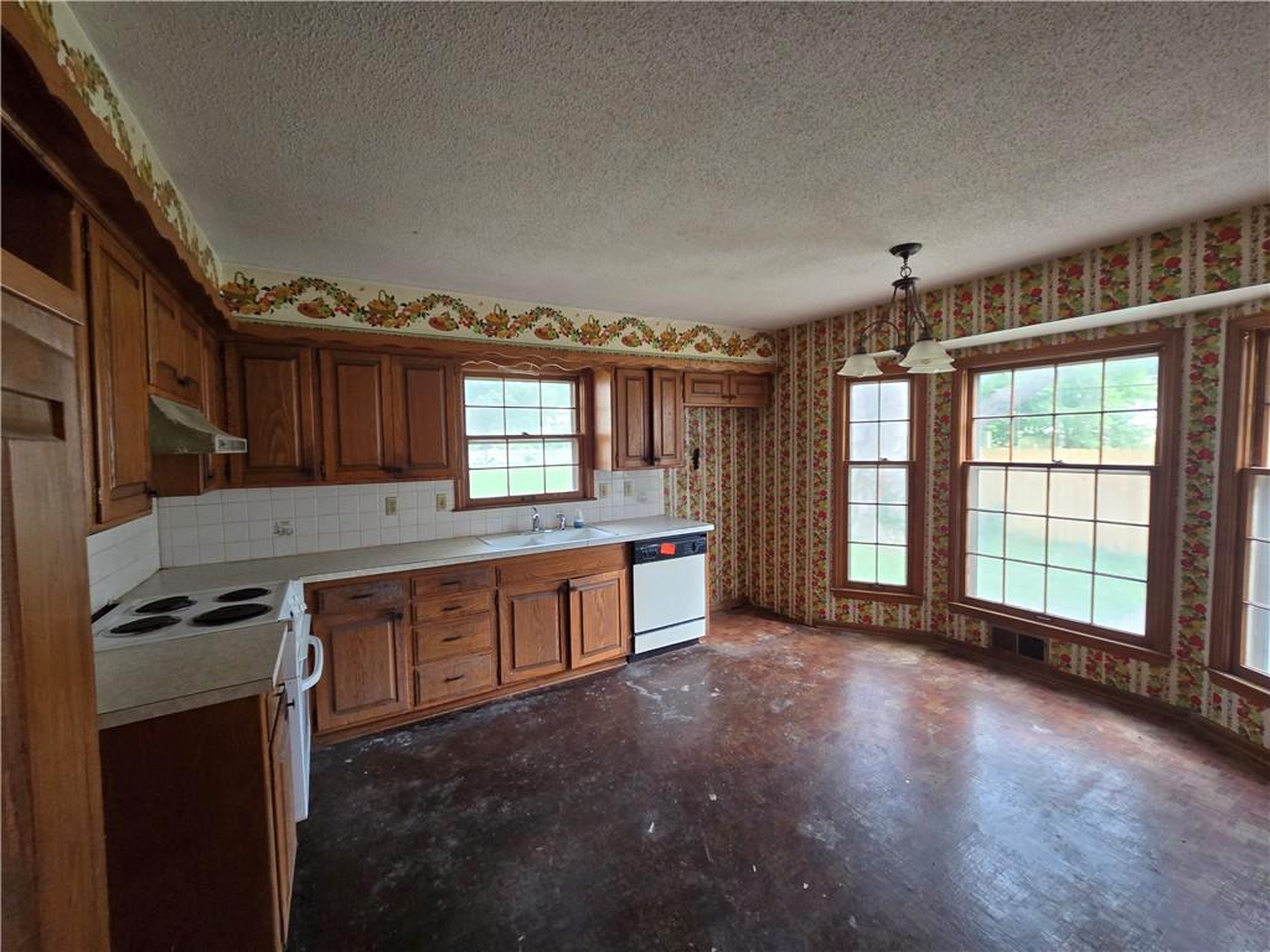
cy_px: 476
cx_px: 635
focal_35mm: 13
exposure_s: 1/60
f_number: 2.2
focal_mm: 2.2
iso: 250
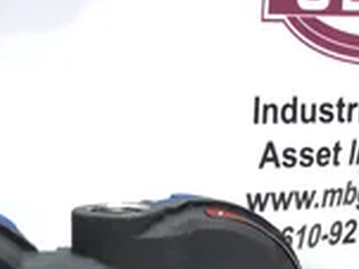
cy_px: 350
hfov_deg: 22.7
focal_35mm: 82
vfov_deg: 16.9
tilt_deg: -17.4
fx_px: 850
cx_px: -21
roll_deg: +0.9
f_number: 2.4
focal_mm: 3.3
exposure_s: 1/60
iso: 25
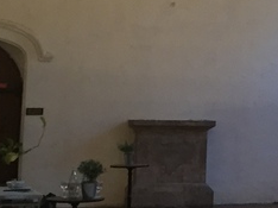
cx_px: 429
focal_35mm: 149
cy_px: -34
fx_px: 1195
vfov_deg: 9.8
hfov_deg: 12.5
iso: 160
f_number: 2.2
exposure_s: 1/33
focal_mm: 4.15
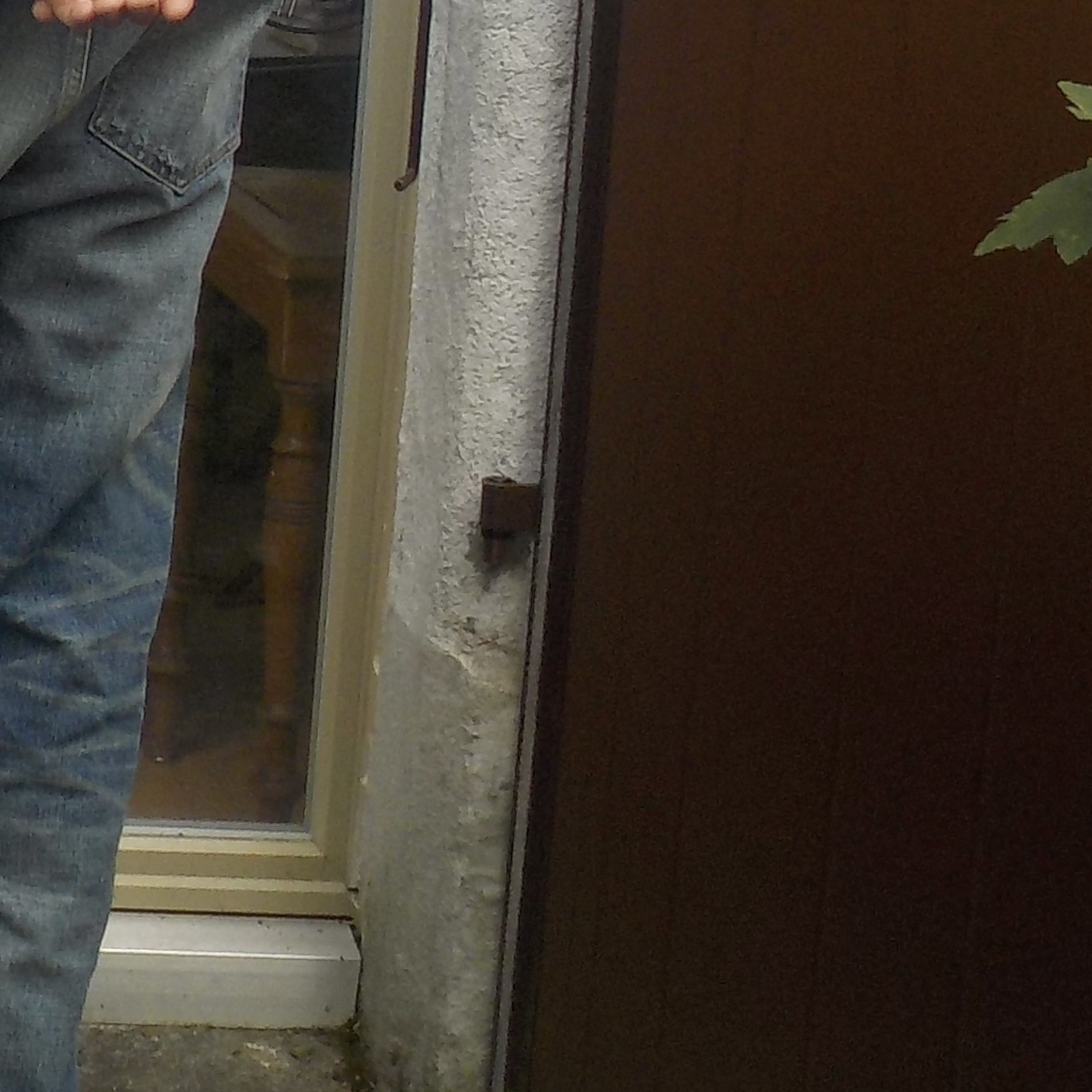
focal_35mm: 149
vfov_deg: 11.3
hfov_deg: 11.5
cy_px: -492
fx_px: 5318
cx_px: -229
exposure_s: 1/125
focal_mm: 6.4
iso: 125
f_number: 4.2
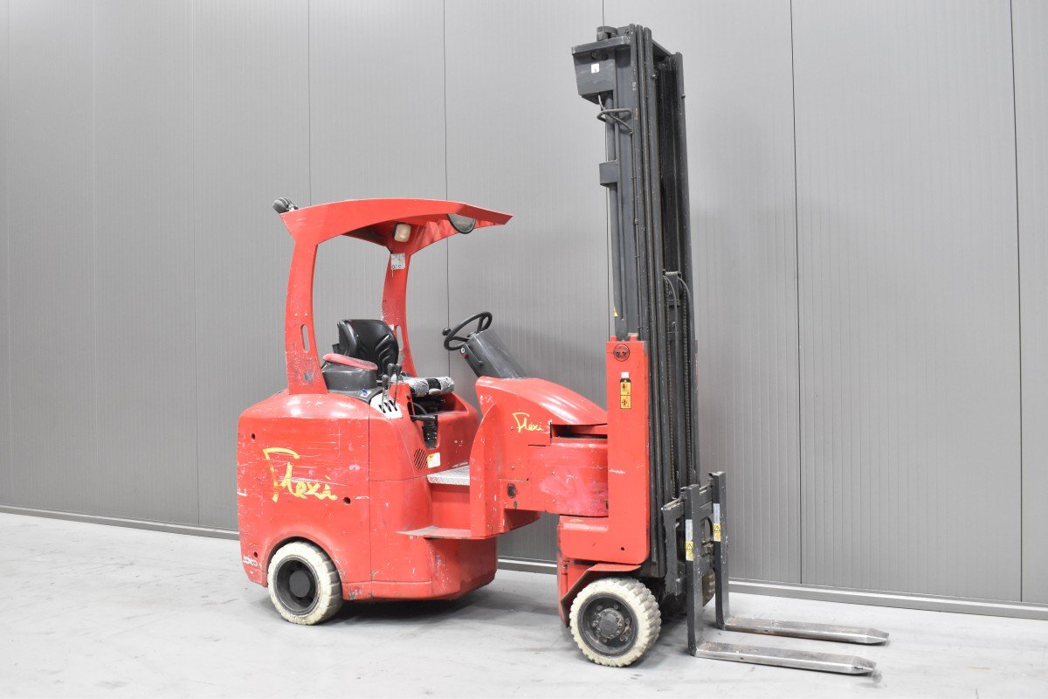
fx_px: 961
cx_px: 524
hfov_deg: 57.2
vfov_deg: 40.0
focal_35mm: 33
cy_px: 350
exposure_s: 1/20
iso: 1600
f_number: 5.6
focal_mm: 22
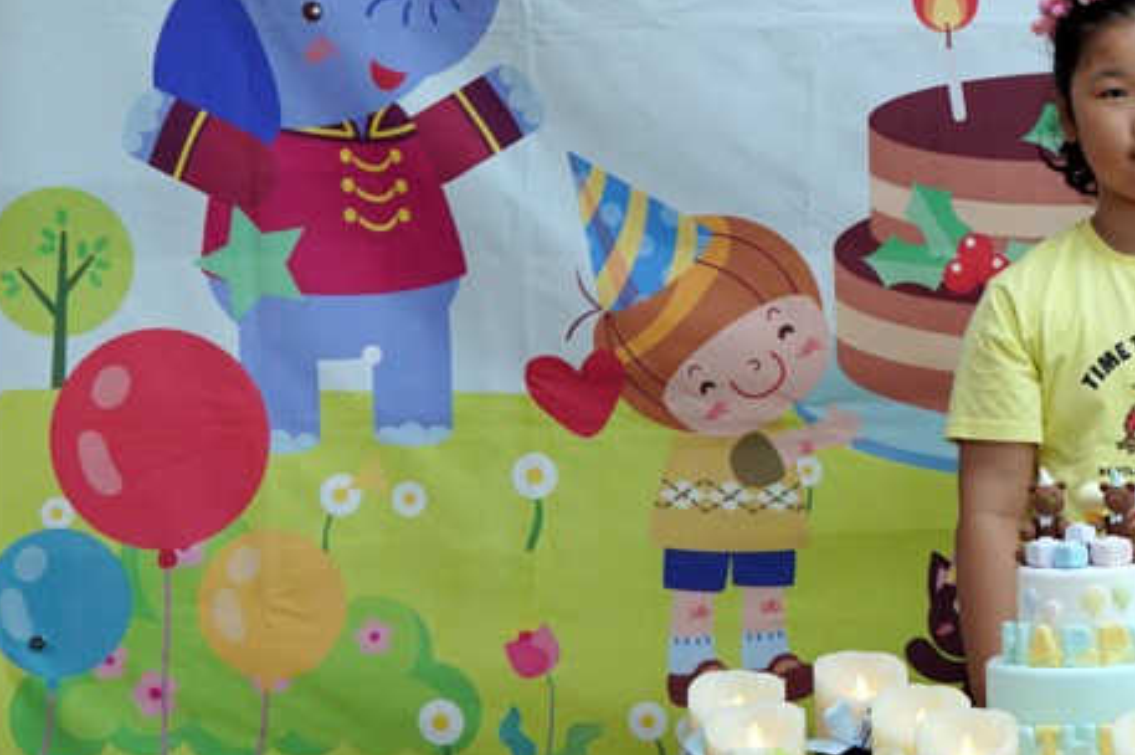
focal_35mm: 138
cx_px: 1060
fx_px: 4348
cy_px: 102
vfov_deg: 9.9
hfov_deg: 14.7
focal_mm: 70
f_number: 4
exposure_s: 1/160
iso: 640
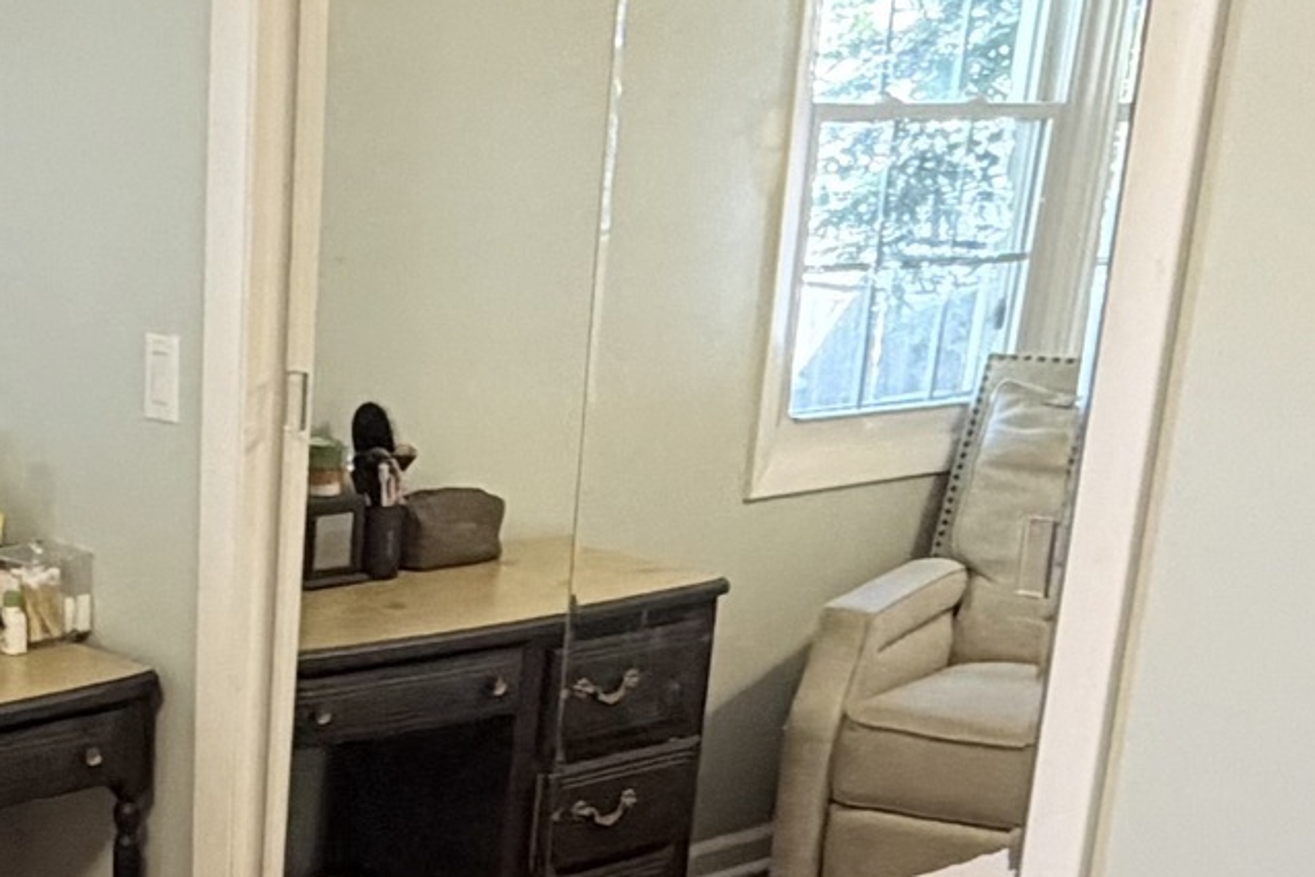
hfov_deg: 27.6
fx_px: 2557
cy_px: 1001
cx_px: 76
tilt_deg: -22.1
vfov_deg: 18.6
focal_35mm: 70
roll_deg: +0.6
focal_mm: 2.22
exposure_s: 1/60
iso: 250
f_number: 2.2
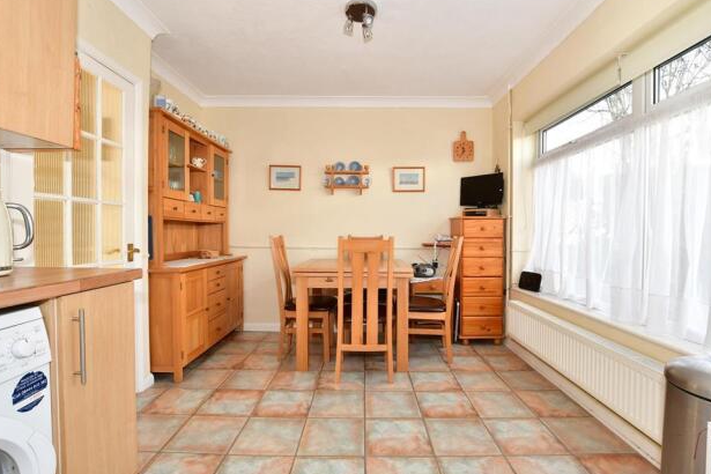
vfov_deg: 73.7
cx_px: 364
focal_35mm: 16
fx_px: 316
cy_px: 235
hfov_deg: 96.7
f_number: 8
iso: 200
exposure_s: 1/10
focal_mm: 10
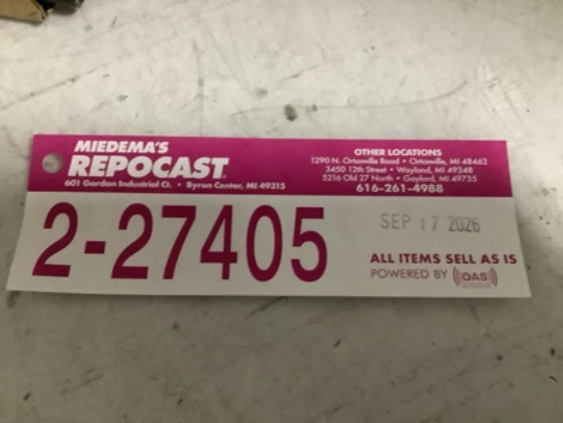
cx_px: 282
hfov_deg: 58.4
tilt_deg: -73.0
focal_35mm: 31
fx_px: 504
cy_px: 212
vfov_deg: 45.4
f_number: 2.4
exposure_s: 1/30
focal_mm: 3.3
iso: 500
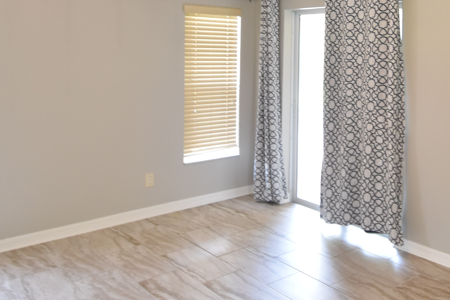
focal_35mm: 37
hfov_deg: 49.8
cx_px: 337
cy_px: 59
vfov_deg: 34.8
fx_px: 463
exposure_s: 1/20
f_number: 3.5
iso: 800
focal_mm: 10
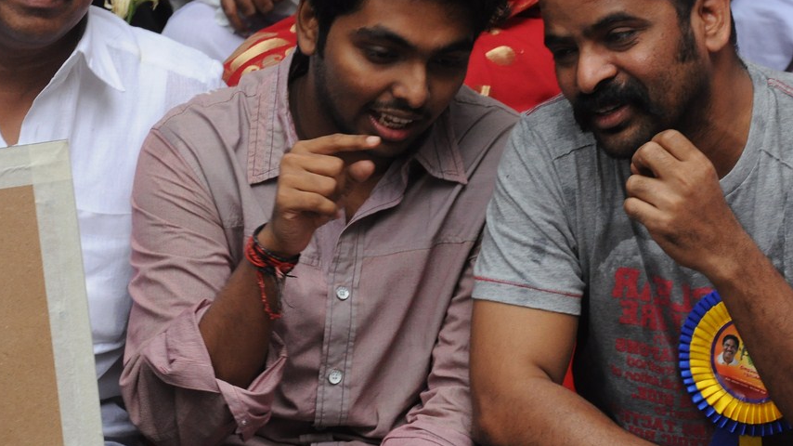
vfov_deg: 6.1
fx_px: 4155
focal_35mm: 198
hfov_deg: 10.9
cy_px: 134
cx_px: 422
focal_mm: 105
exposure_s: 1/125
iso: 1250
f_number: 11
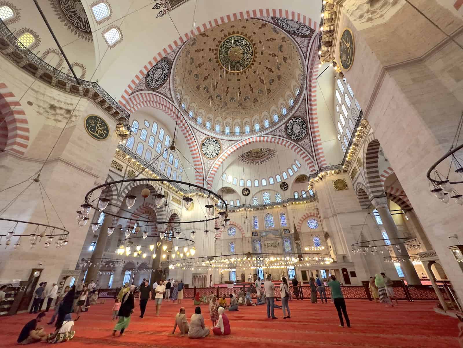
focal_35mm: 14
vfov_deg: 85.7
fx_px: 187
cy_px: 174
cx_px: 232
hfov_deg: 102.1
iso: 320
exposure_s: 1/50
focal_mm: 2.2
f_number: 2.2
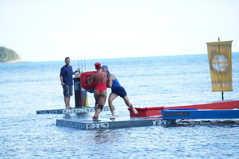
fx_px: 1328
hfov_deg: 10.3
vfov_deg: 6.9
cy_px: 80
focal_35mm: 200
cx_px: 120
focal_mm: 200
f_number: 4
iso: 320
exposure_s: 1/640
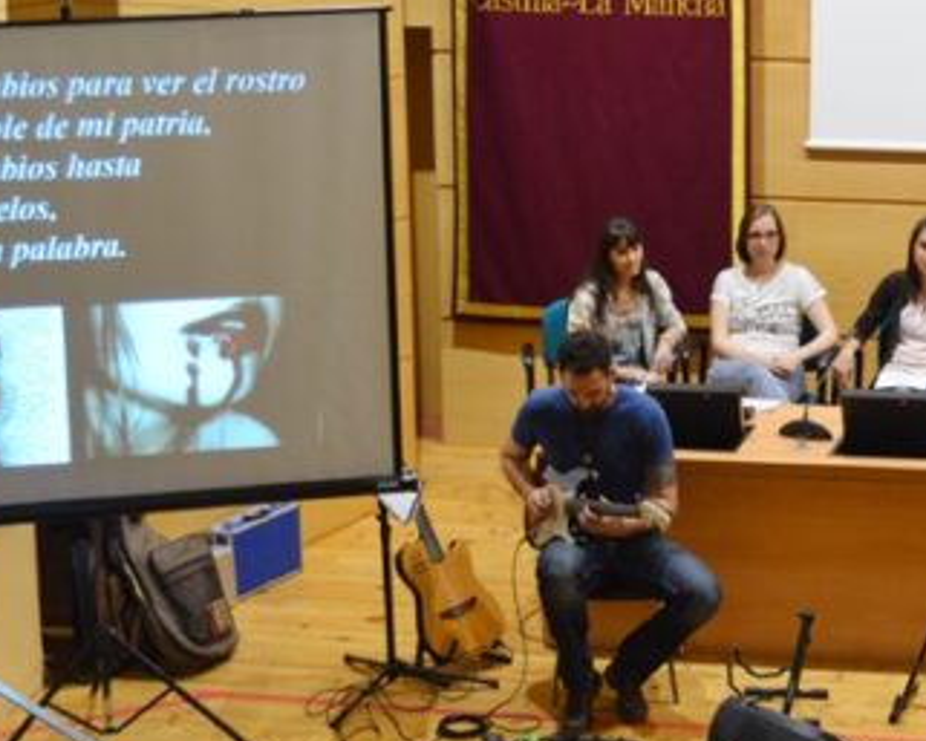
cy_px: 200
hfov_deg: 18.0
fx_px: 2854
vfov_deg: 14.7
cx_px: 926
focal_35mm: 104
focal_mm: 31
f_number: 4.2
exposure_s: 1/30
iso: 800
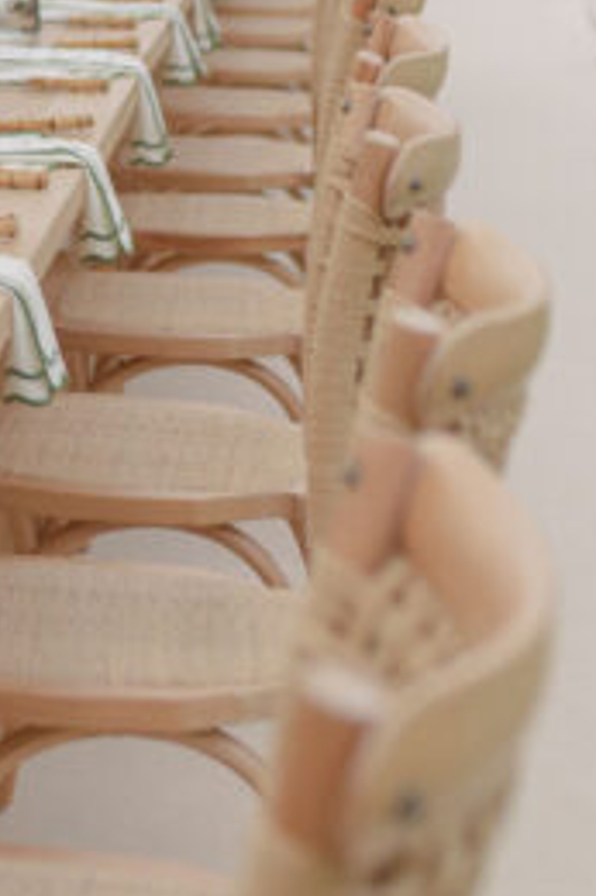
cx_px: -517
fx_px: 3431
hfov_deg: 9.4
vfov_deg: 13.8
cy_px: -500
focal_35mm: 138
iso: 100
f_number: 1.6
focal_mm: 35
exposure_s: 1/1000
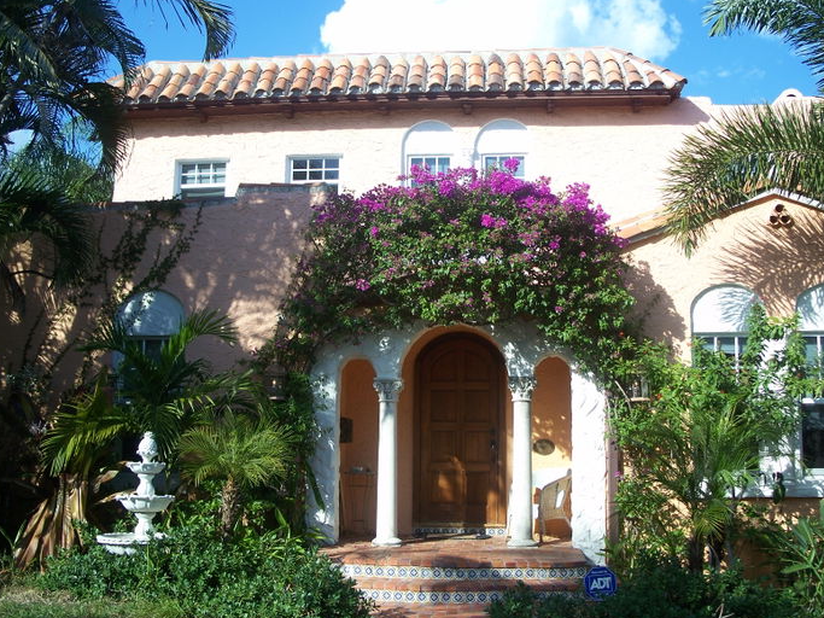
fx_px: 928
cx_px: 402
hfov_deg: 47.9
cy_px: 323
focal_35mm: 39
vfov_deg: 36.8
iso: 64
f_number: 2.8
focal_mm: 7.8
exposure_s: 1/500
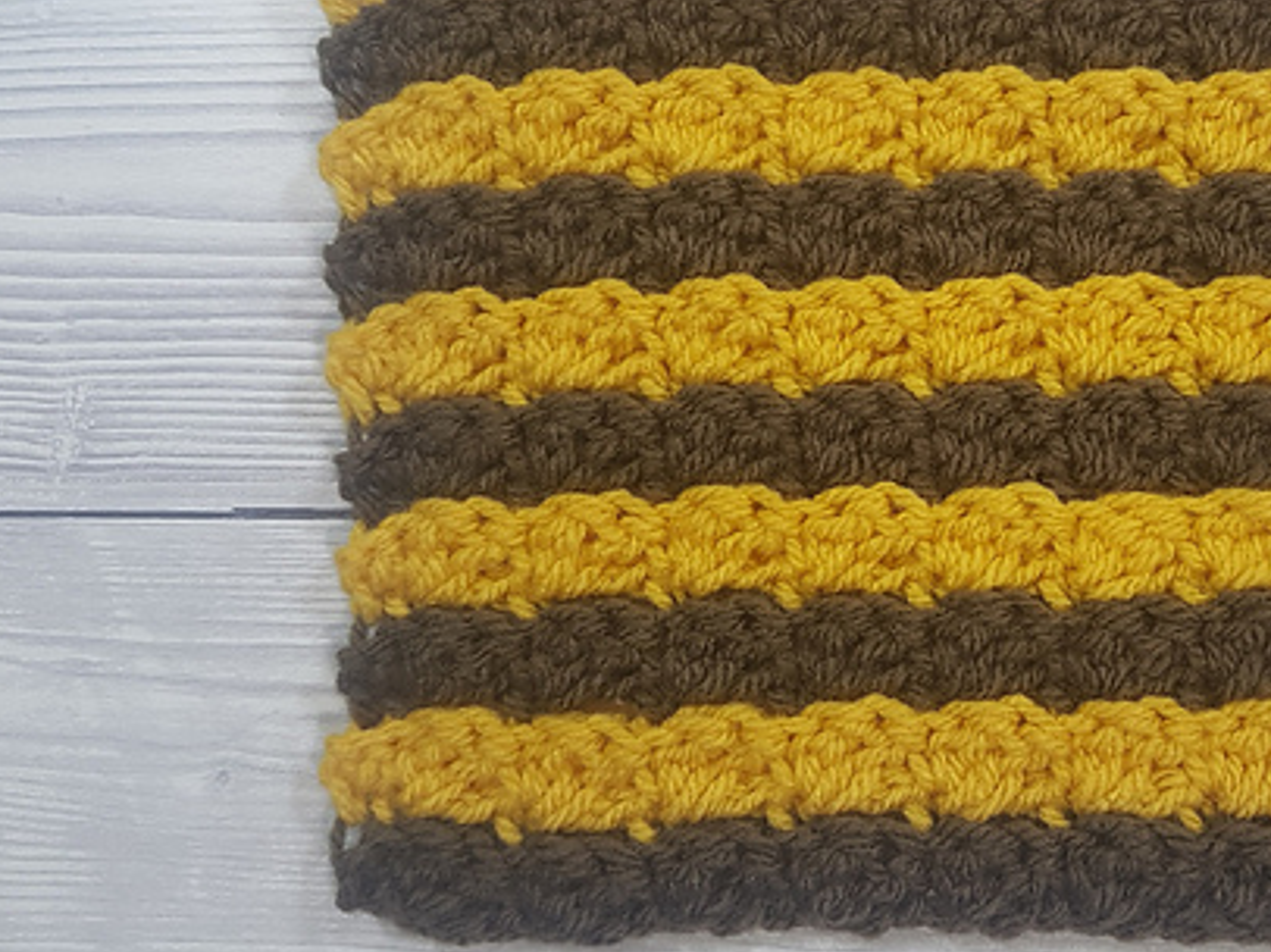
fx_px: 1505
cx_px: 958
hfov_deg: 44.2
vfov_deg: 34.9
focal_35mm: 41
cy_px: 363
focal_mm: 4.2
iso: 50
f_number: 1.7
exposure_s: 1/50
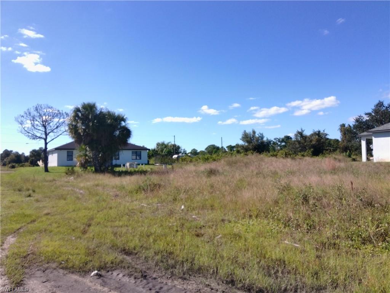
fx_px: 293
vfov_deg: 53.1
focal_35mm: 26
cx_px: 195
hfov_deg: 67.3
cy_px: 146
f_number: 2
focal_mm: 3
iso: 100
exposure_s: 1/891
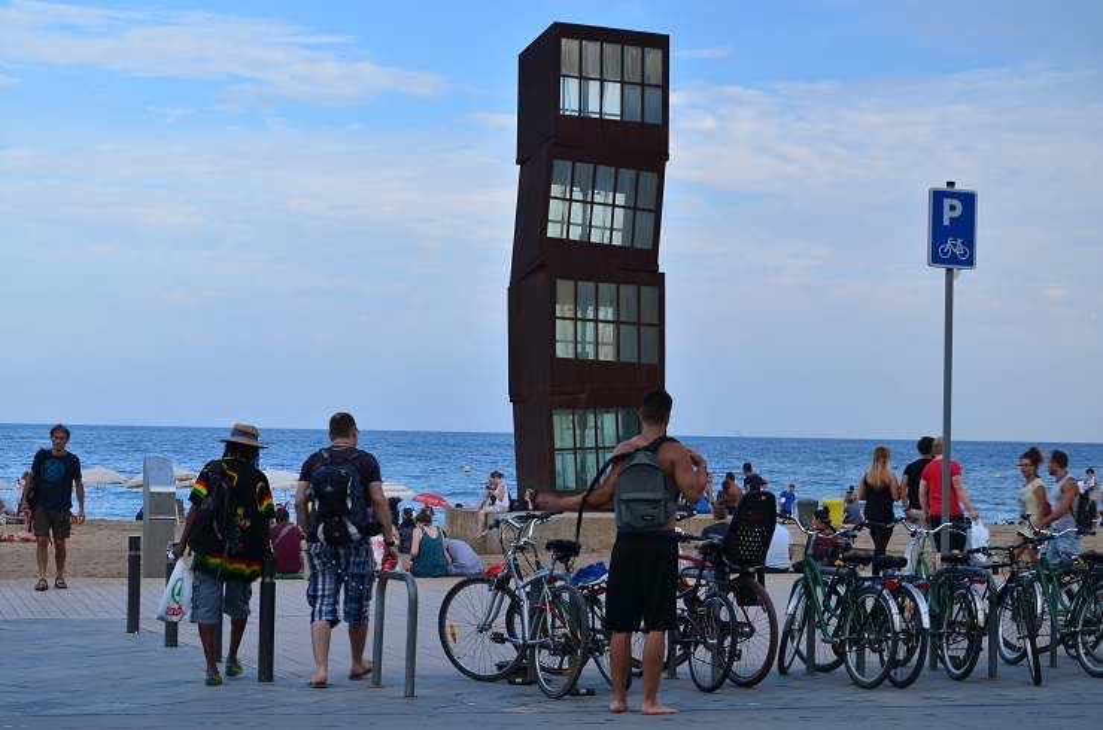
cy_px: 365
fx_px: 2064
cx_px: 552
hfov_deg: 29.9
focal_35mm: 68
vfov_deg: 20.1
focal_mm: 45
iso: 100
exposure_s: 1/40
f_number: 7.1
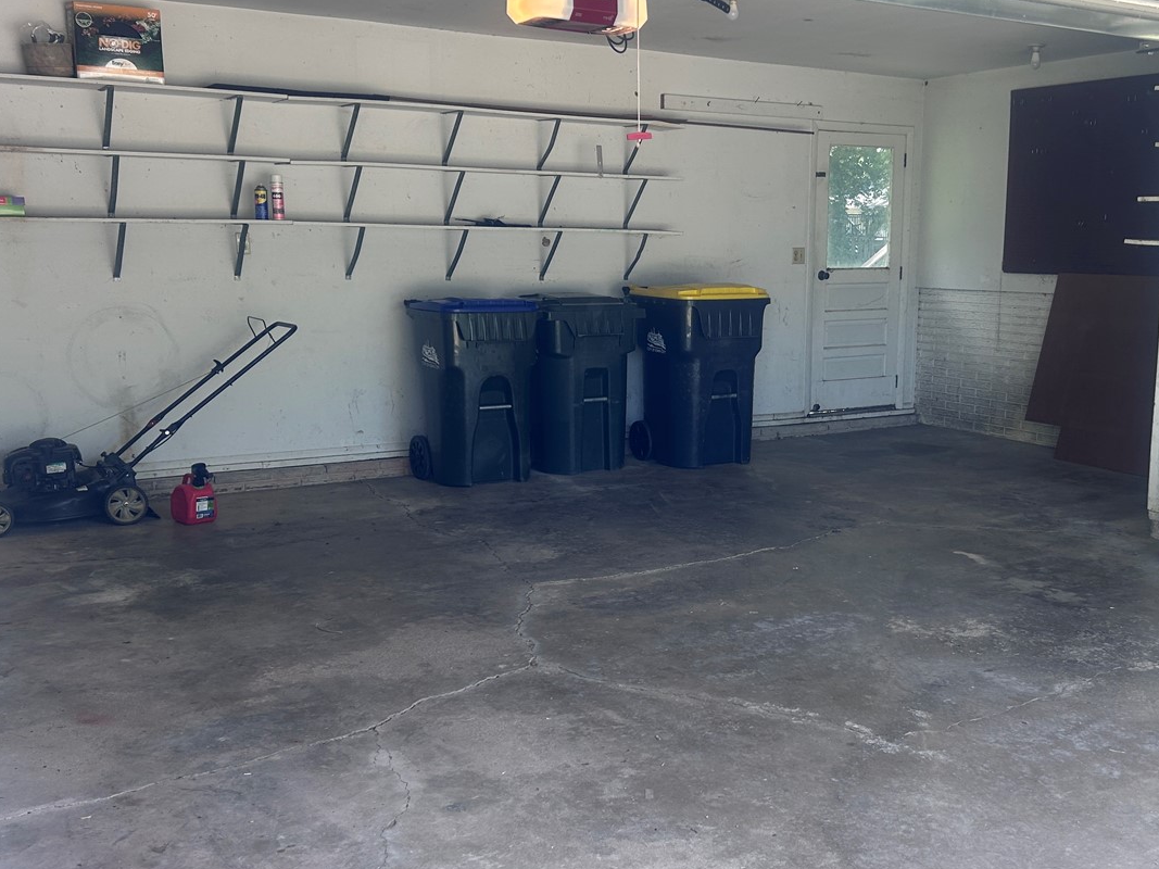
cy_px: 475
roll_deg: -0.3
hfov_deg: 47.3
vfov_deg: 36.8
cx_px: 741
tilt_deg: -10.5
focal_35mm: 39
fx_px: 1306
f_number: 1.5
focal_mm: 5.7
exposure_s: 1/164
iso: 40
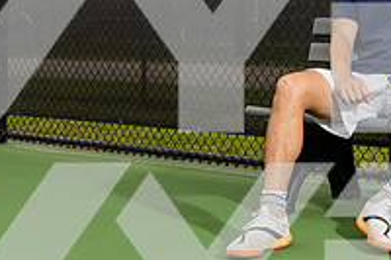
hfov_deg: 23.2
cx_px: 293
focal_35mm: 87
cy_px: 30
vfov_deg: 15.5
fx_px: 944
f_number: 5.6
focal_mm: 30
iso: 100
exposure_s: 1/250
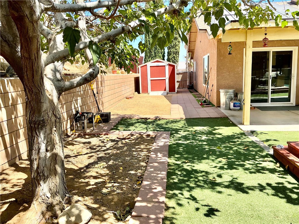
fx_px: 250
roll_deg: +1.8
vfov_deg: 48.2
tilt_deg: -7.4
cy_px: 112
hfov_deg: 61.7
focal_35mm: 29
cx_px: 150
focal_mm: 3
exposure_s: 1/804
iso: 25
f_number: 1.8
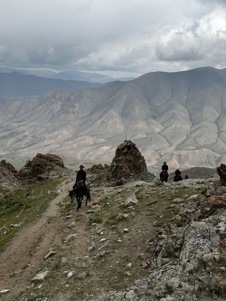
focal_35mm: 48
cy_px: 150
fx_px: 418
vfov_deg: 39.7
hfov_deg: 30.3
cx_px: 113
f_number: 1.78
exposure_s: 1/3155
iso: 64
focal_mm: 6.86
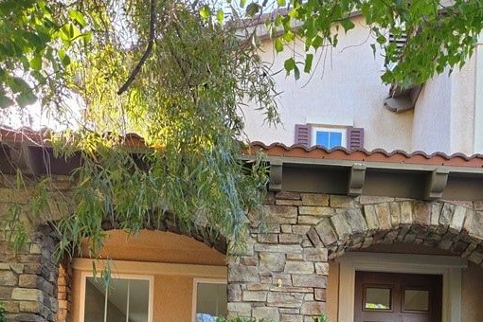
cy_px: 409
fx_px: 644
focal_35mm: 48
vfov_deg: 24.7
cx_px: 315
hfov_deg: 40.7
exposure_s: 1/563
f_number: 1.8
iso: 80
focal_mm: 5.4
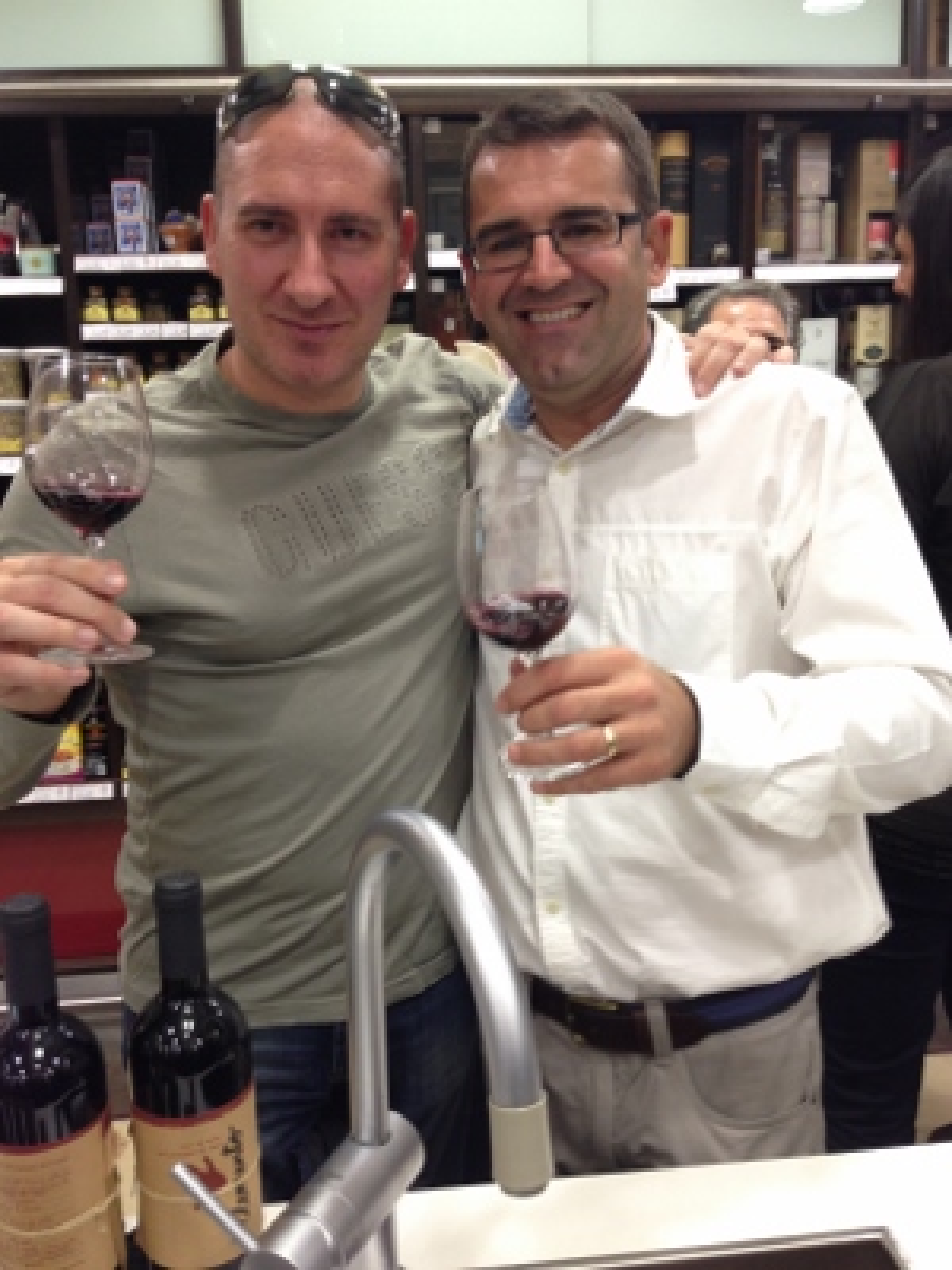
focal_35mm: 33
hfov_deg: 42.9
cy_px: 635
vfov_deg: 55.4
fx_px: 1210
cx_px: 476
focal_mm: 4.12
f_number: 2.4
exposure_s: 1/20
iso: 80
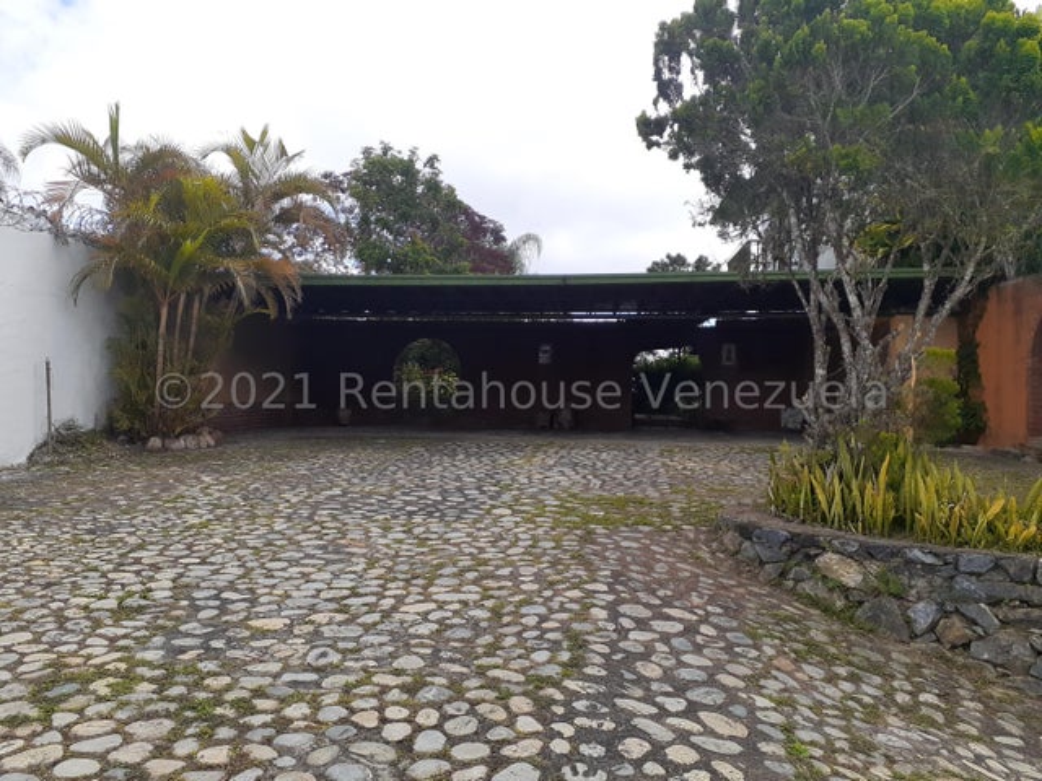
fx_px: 813
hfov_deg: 65.3
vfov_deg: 51.4
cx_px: 521
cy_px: 390
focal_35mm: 27
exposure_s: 1/965
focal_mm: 3.6
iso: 40
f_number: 1.9
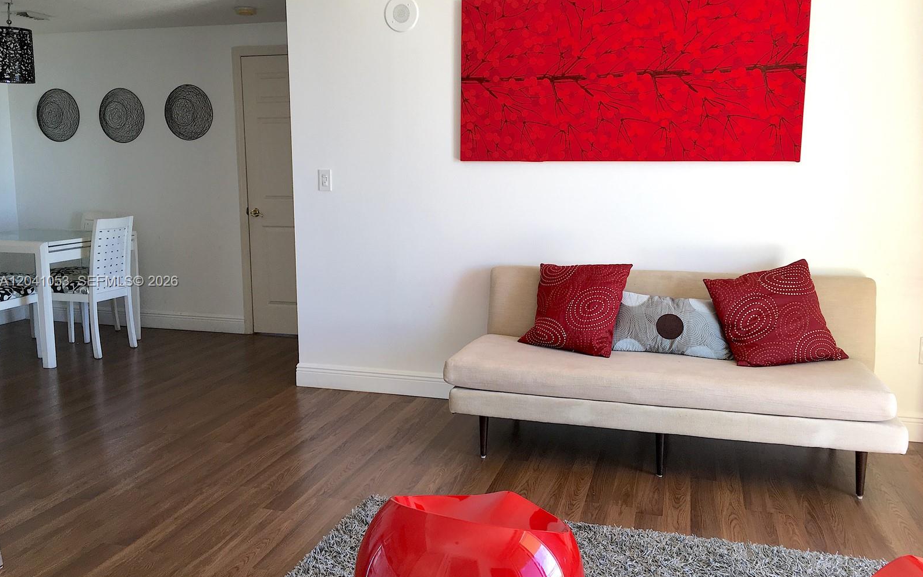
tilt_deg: -7.8
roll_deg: -0.2
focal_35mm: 31
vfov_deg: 40.6
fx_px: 780
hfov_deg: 61.2
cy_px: 282
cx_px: 462
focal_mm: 4.15
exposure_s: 1/60
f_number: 2.2
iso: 32
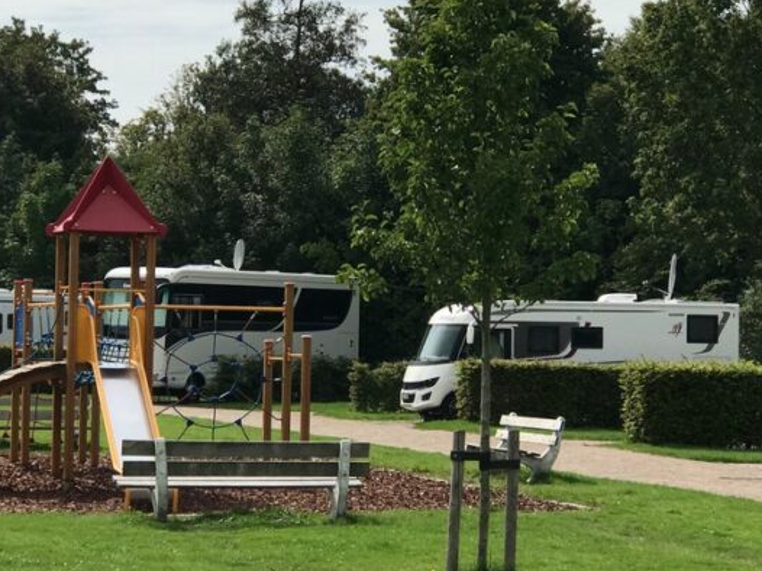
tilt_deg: -0.4
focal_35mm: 111
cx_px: 358
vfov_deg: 13.3
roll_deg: -2.3
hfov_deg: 17.7
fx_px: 2442
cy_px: 319
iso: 20
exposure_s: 1/1916
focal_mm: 6.6
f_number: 2.8
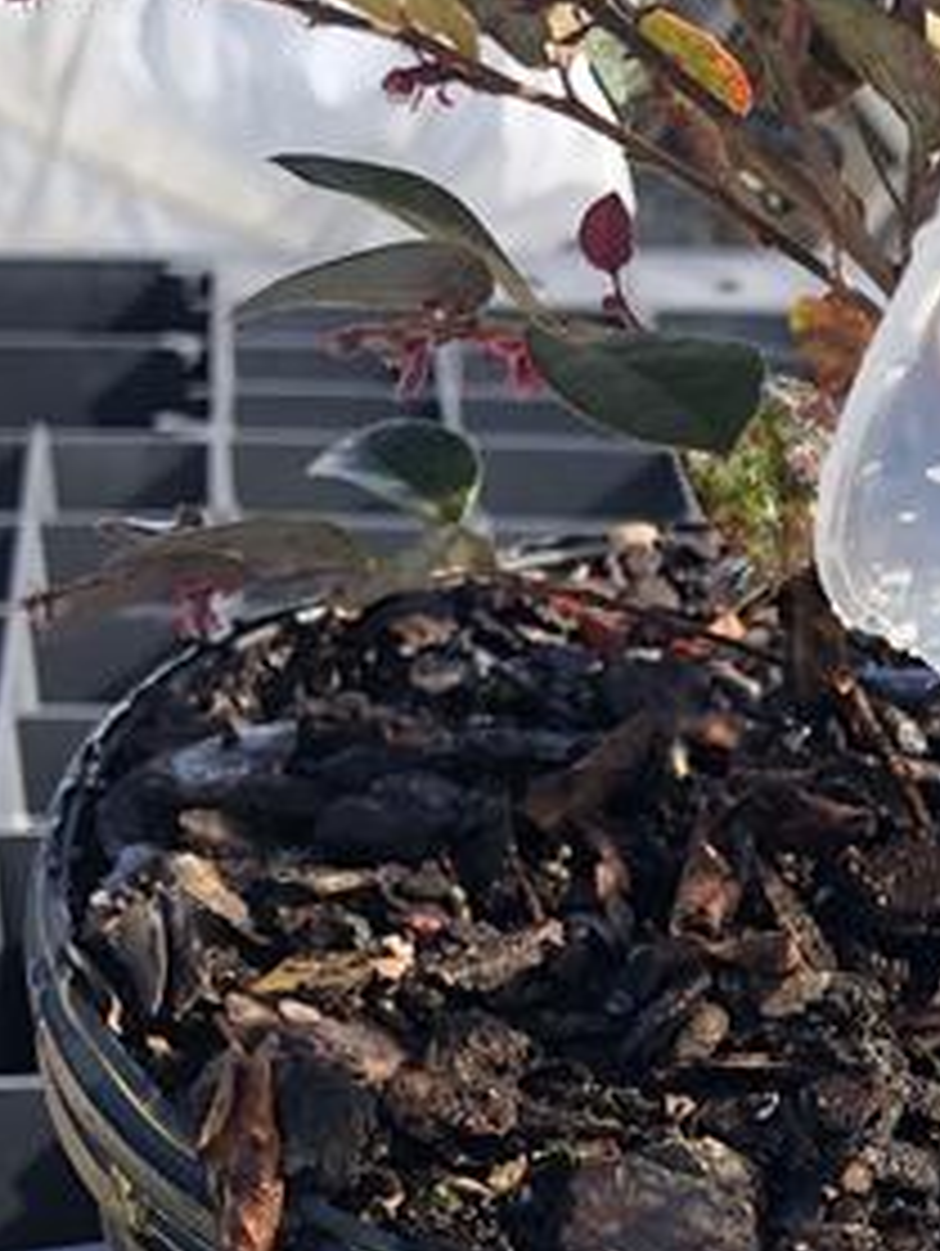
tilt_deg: -27.3
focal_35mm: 94
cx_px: 1097
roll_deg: -12.0
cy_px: 1217
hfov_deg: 15.2
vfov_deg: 20.3
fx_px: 3398
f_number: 1.8
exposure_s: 1/585
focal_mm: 3.99
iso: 20
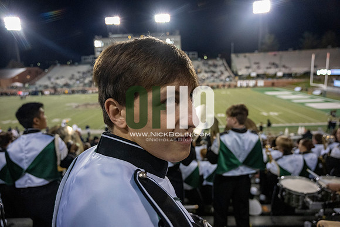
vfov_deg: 53.2
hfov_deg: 73.7
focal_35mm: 24
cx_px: 170
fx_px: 227
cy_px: 114
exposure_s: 1/500
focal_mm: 24
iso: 3200
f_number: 4
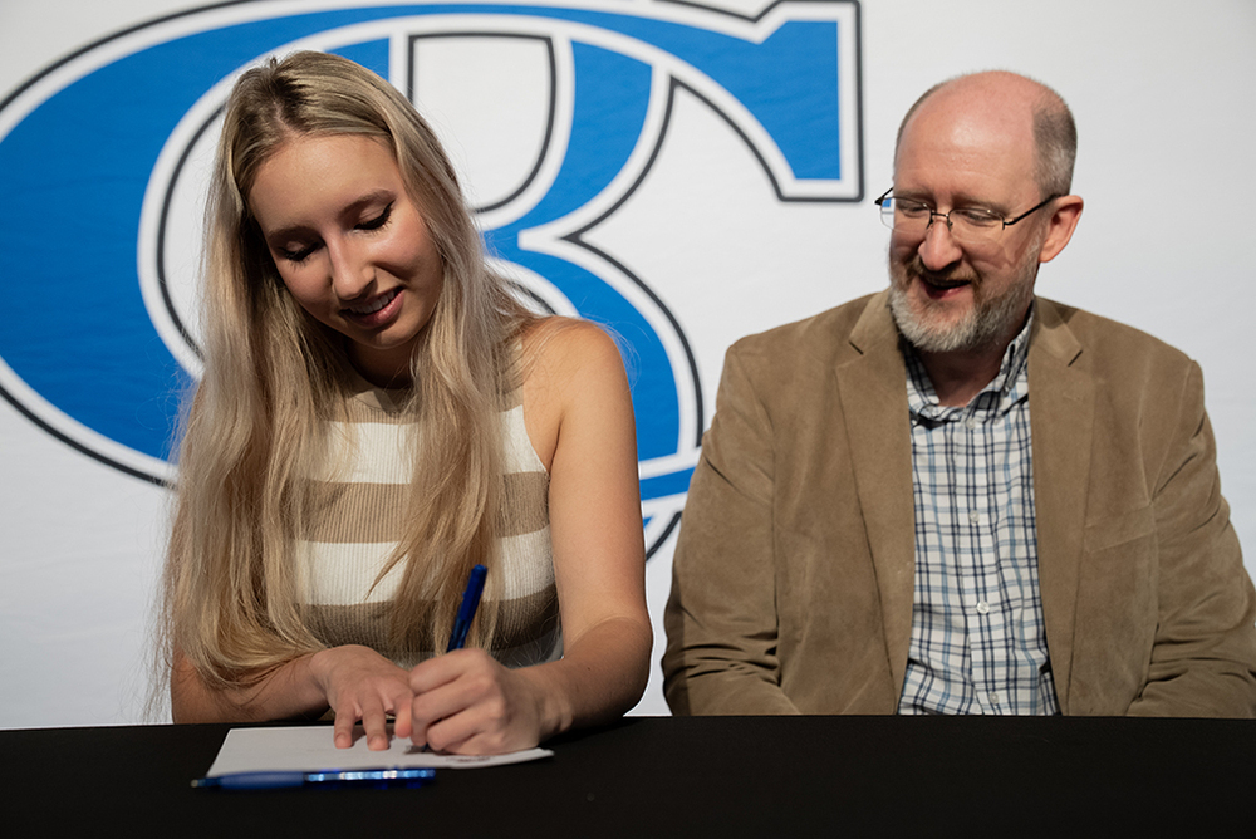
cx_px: 628
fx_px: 1850
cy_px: 420
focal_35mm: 53
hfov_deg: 37.5
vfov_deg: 25.6
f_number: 3.5
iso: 800
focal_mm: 53
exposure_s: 1/125
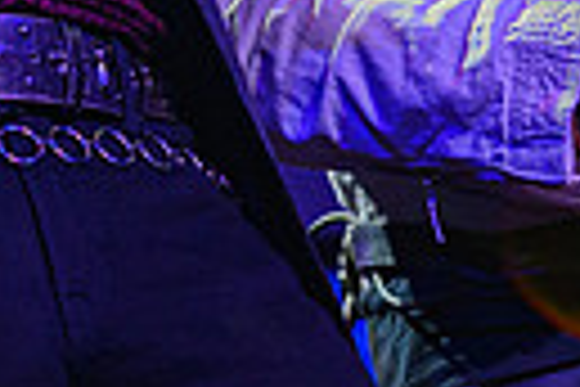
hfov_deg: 6.2
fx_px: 5348
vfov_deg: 4.1
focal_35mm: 332
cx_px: 459
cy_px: -414
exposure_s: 1/1250
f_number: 2.8
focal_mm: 74
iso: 4000
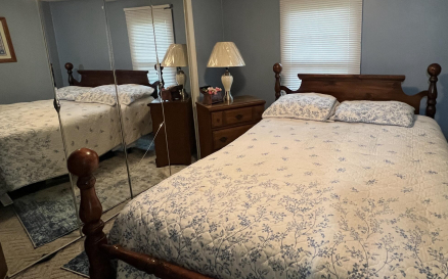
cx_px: 271
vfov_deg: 56.2
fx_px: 256
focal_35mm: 21
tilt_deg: -11.8
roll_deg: +1.9
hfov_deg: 81.3
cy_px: 98
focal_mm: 1.57
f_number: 1.8
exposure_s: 1/60
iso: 640
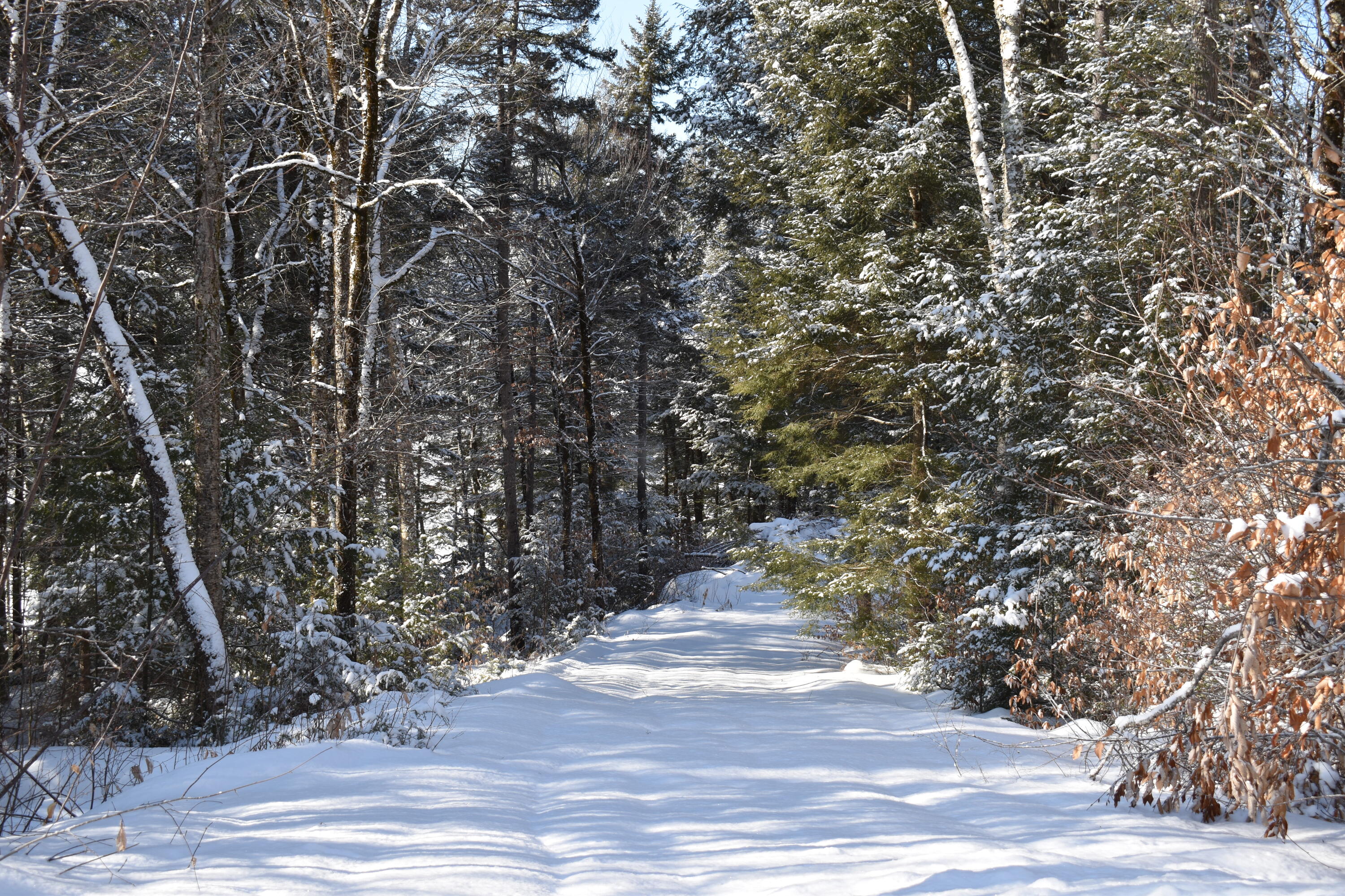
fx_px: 1625
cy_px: 448
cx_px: 672
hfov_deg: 45.0
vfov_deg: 30.8
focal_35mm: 44
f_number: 6.3
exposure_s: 1/200
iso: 100
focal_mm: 29
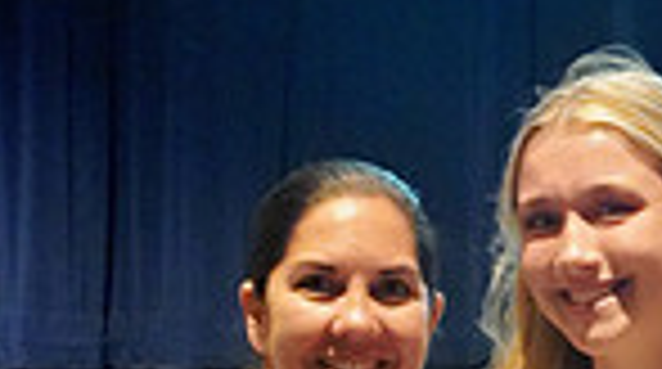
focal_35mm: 164
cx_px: 455
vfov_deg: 7.0
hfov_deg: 13.1
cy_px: 814
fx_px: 2873
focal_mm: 34
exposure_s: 1/50
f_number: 6.3
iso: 12800
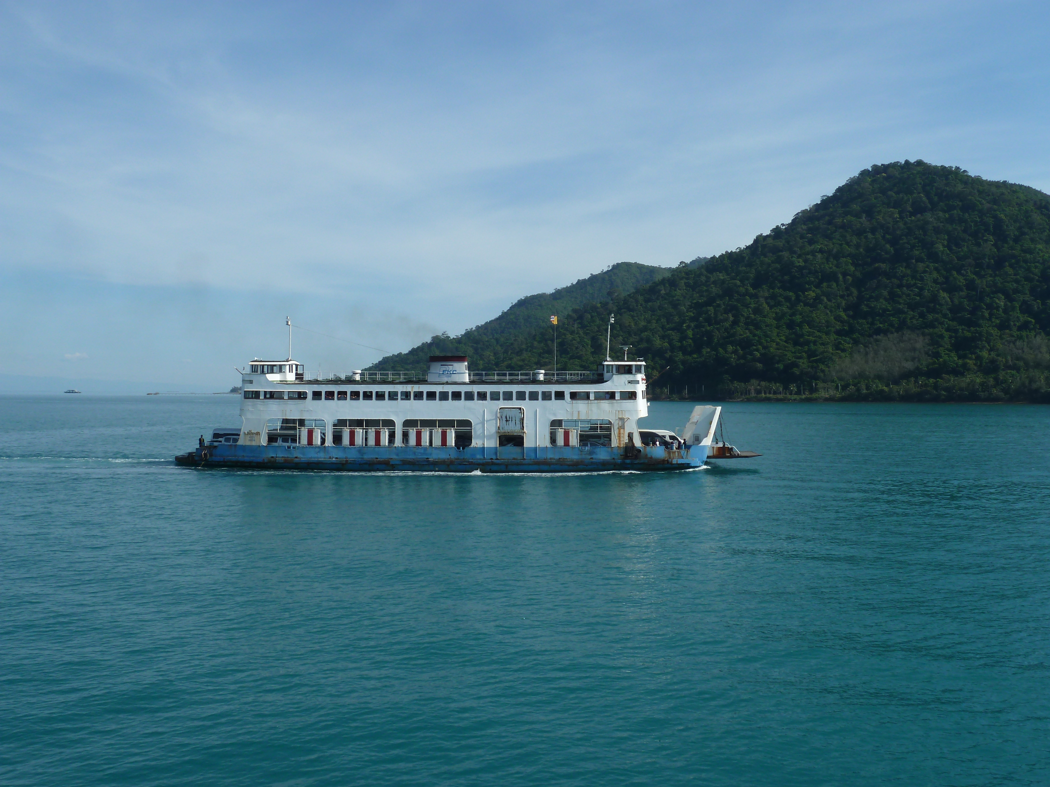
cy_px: 394
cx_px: 525
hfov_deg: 56.8
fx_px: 971
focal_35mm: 32
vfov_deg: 44.2
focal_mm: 5.3
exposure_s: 1/500
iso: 80
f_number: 5.6
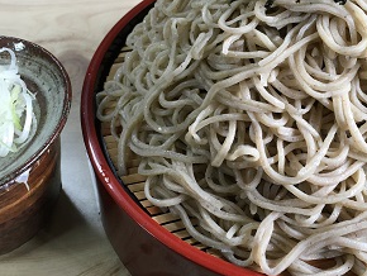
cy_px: 107
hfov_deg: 35.4
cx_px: 218
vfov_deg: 27.0
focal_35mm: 54
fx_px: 573
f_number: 2.2
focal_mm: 4.15
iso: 40
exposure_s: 1/30
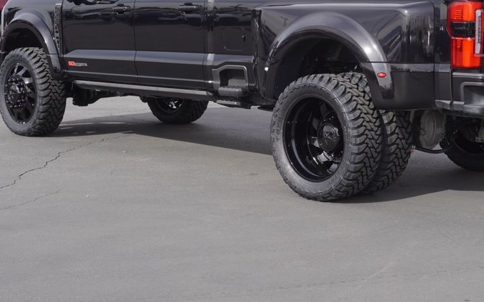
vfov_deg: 16.3
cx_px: 305
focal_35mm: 80
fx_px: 1051
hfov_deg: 25.8
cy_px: 90
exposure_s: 1/160
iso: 100
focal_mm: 37
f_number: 8
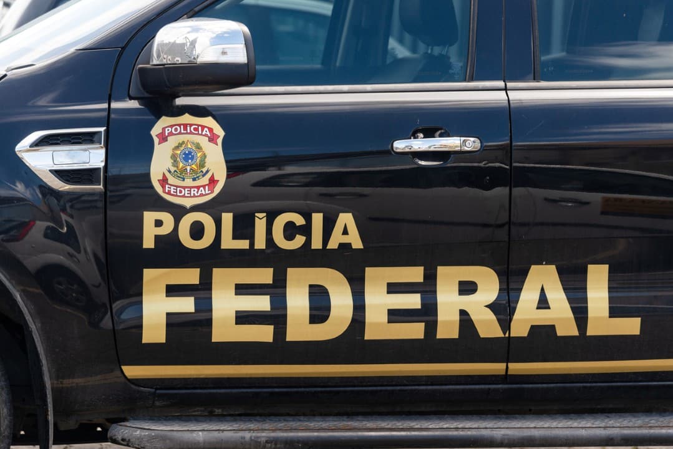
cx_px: 336
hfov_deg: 17.1
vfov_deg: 11.4
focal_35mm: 120
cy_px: 224
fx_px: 2244
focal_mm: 120
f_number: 4
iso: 200
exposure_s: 1/800
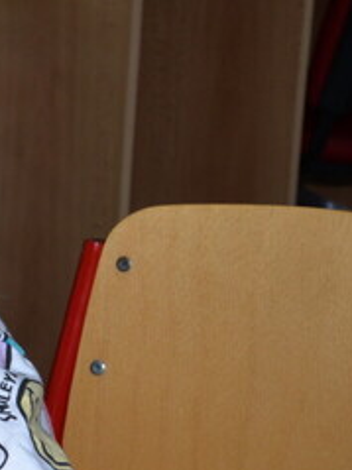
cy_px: 296
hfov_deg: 7.9
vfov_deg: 11.1
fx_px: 2416
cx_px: -360
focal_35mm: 178
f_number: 10
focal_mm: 46
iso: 400
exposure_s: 1/80
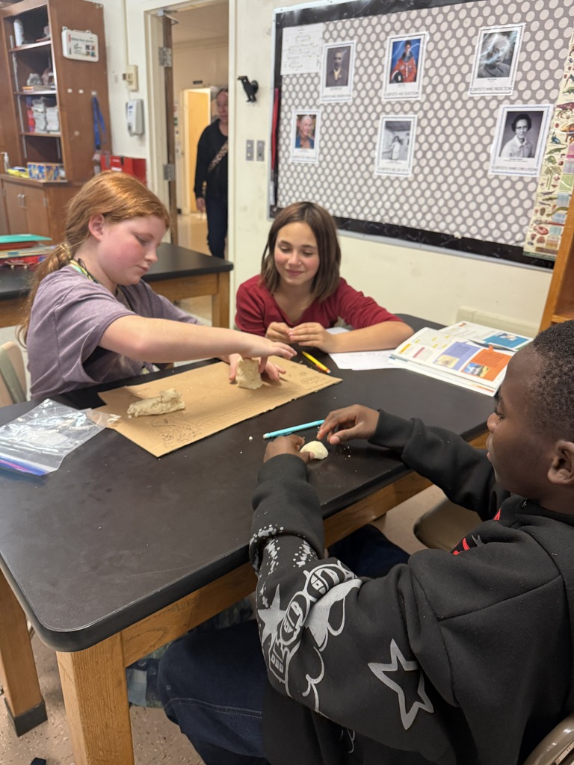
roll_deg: -3.0
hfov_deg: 56.8
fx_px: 531
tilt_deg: -21.6
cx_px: 287
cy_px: 382
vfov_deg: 71.6
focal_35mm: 24
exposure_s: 1/60
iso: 250
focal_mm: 6.76
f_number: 1.78
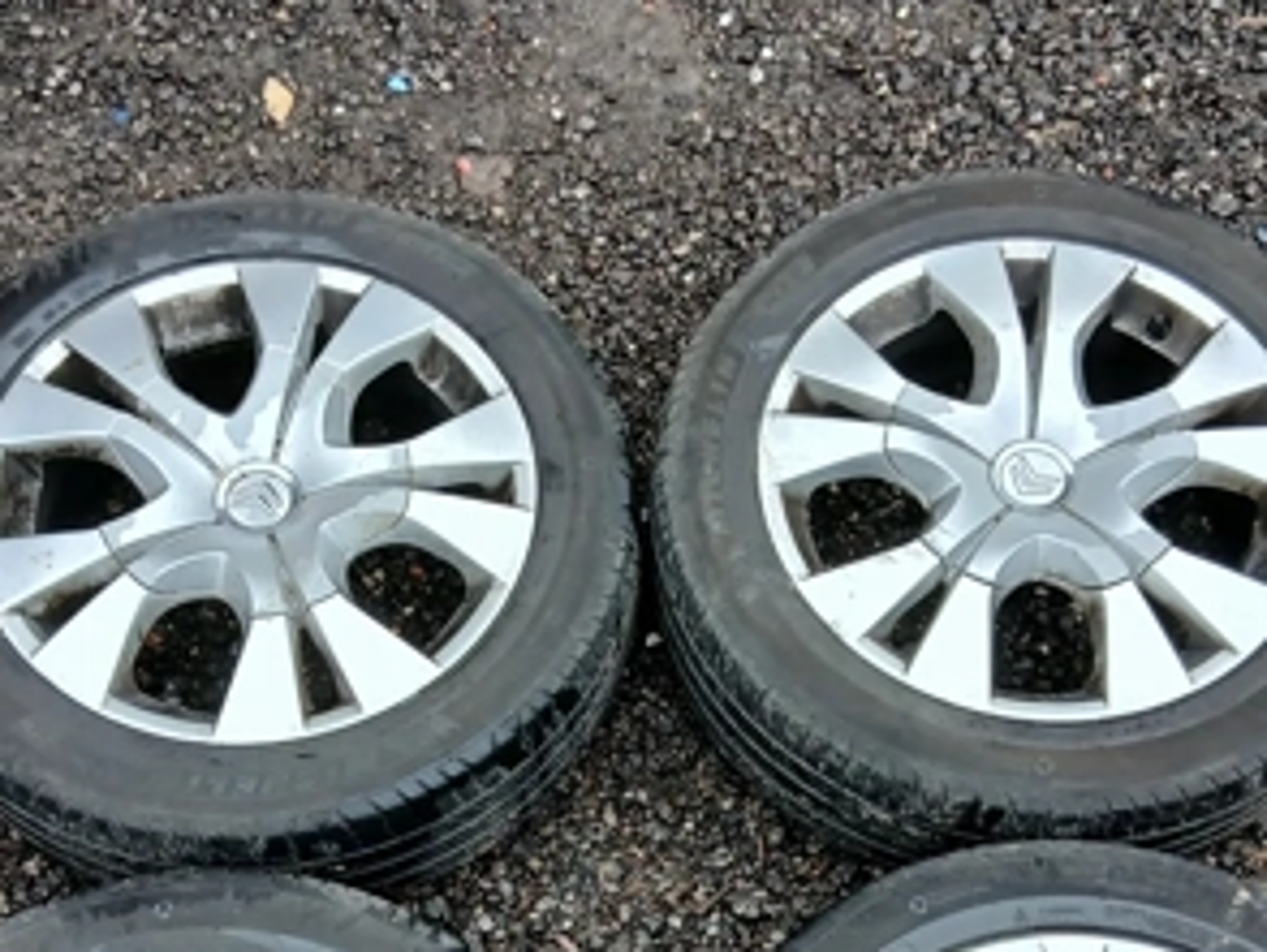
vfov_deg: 27.0
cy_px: 780
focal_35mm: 53
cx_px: 603
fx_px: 1941
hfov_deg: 36.1
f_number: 1.8
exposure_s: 1/50
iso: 64
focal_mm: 3.98
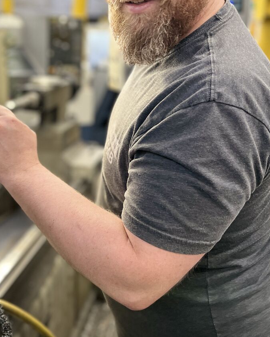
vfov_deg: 41.4
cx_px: 73
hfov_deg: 33.6
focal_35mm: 44
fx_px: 439
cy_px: 111
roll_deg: -1.4
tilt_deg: -8.1
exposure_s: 1/60
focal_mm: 5.7
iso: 200
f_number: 1.5
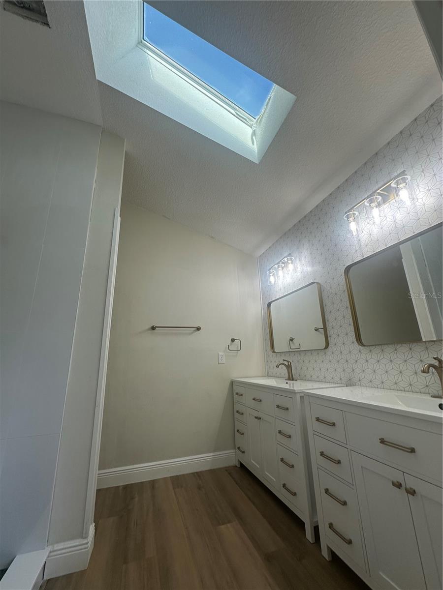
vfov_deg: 102.1
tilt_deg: +16.7
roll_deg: +1.7
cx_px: 222
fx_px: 239
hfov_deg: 85.7
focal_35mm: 14
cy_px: 295
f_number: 2.2
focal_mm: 2.22
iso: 64
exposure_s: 1/120
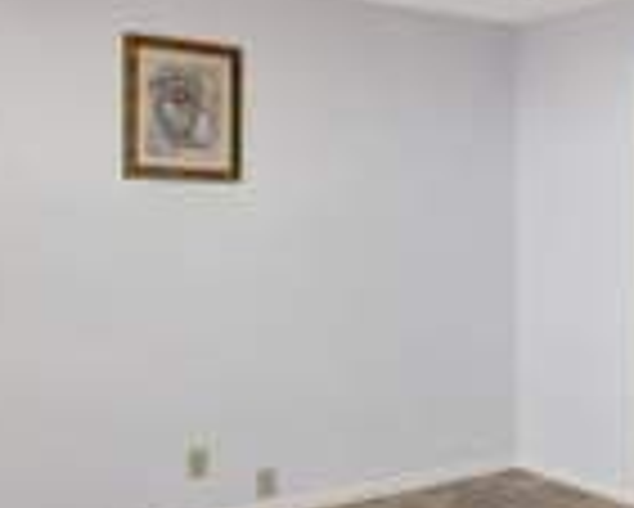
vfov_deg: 31.5
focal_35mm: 48
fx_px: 901
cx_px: 544
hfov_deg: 36.8
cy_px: 250
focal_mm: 10
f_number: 8
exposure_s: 1/80
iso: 1000
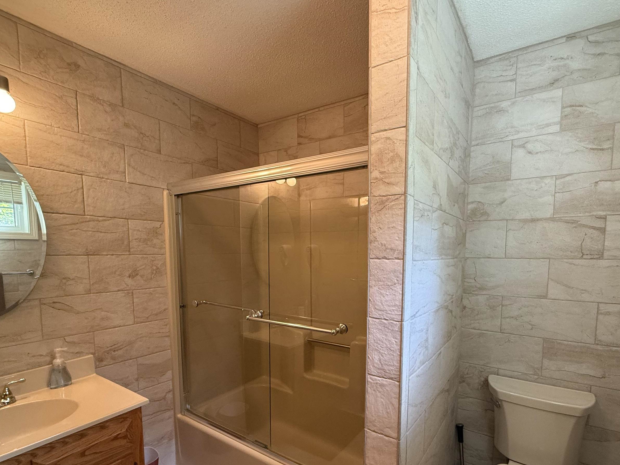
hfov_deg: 87.5
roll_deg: -0.1
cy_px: 282
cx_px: 341
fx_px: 322
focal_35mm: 18
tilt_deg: -5.5
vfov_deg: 70.8
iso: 320
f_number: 2.2
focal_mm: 2.22
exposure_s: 1/60
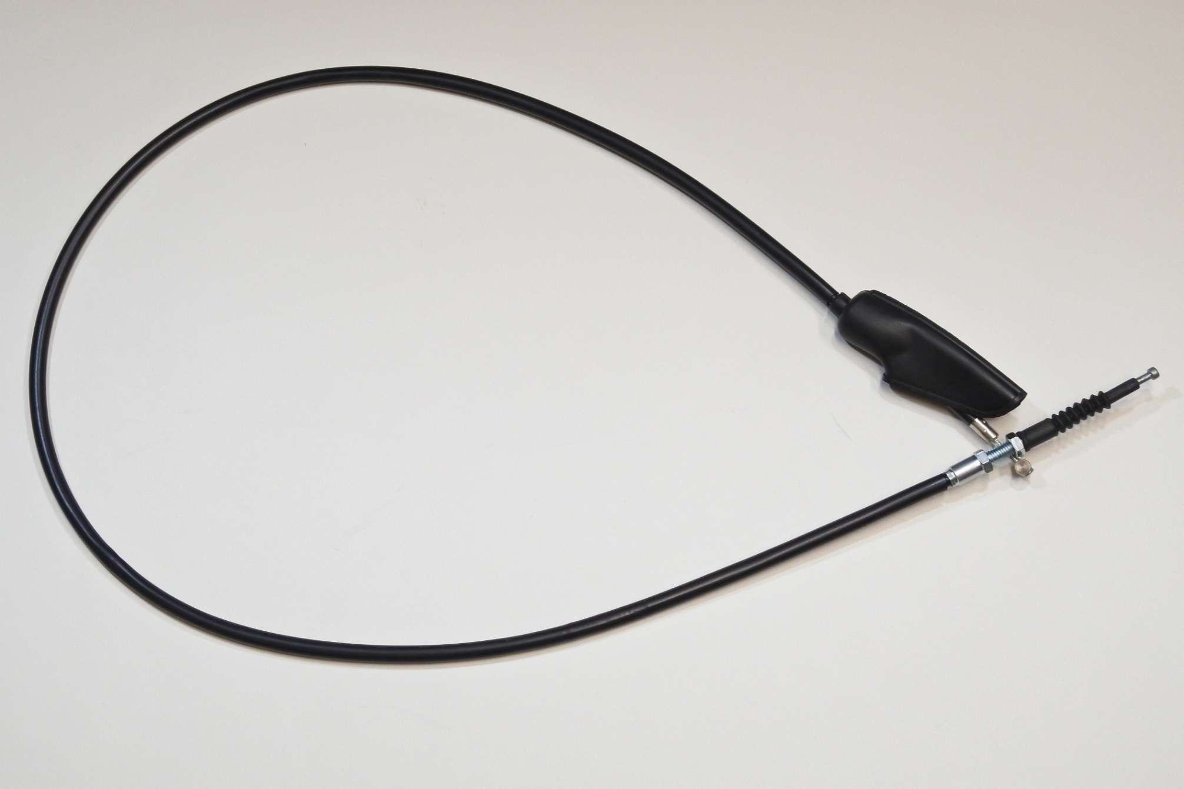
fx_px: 1841
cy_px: 394
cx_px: 592
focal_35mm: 56
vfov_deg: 24.2
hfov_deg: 35.6
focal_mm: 21
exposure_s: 1/100
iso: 800
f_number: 4.8
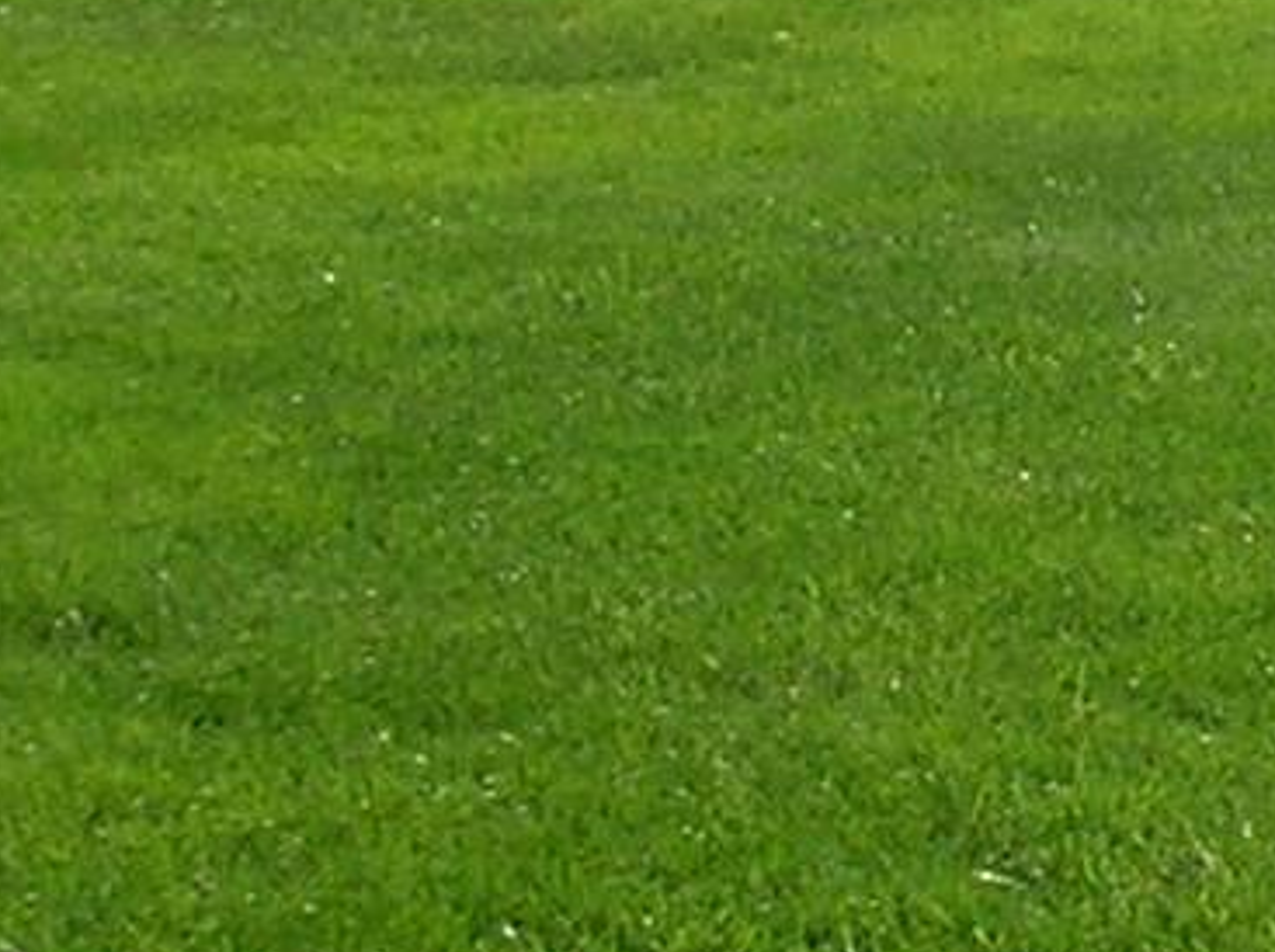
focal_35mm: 201
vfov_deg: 7.3
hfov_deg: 8.6
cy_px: -281
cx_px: 3419
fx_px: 7391
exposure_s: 1/260
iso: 50
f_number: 4.9
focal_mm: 6
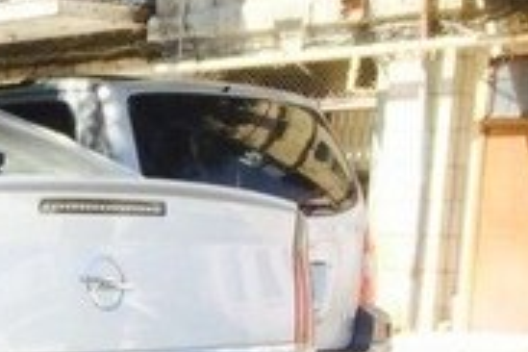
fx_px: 1599
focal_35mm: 109
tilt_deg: -9.0
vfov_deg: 12.1
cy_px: 498
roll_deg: -0.3
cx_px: -147
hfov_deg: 17.6
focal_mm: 4.15
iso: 32
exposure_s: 1/451
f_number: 2.2
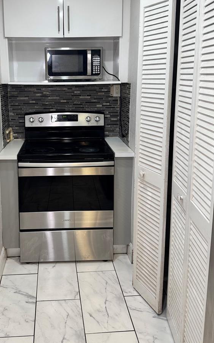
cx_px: 74
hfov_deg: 36.9
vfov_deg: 56.1
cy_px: 130
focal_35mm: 34
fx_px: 317
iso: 160
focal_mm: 6.76
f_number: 1.78
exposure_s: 1/120
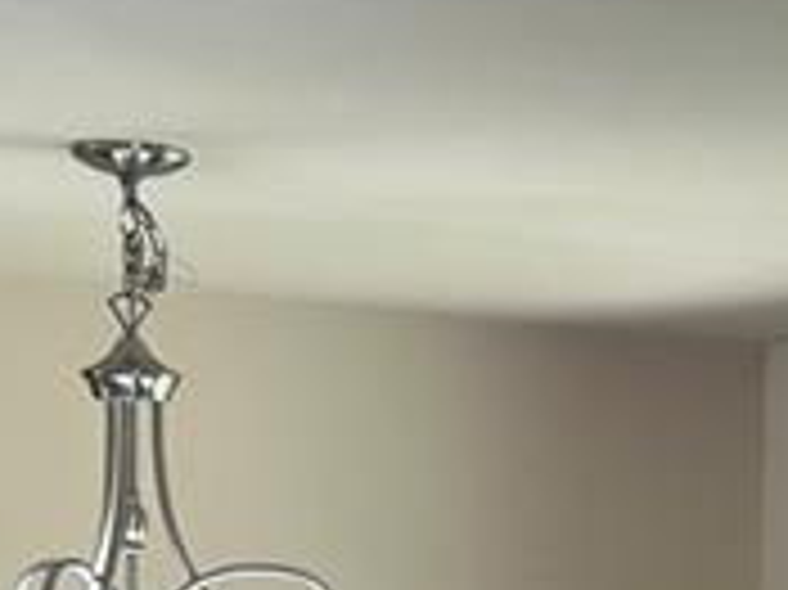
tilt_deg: -5.1
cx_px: 919
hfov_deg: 12.7
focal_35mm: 152
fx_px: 3458
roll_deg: -1.5
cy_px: 1013
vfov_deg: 9.4
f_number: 1.5
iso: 80
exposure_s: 1/60
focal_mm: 5.7
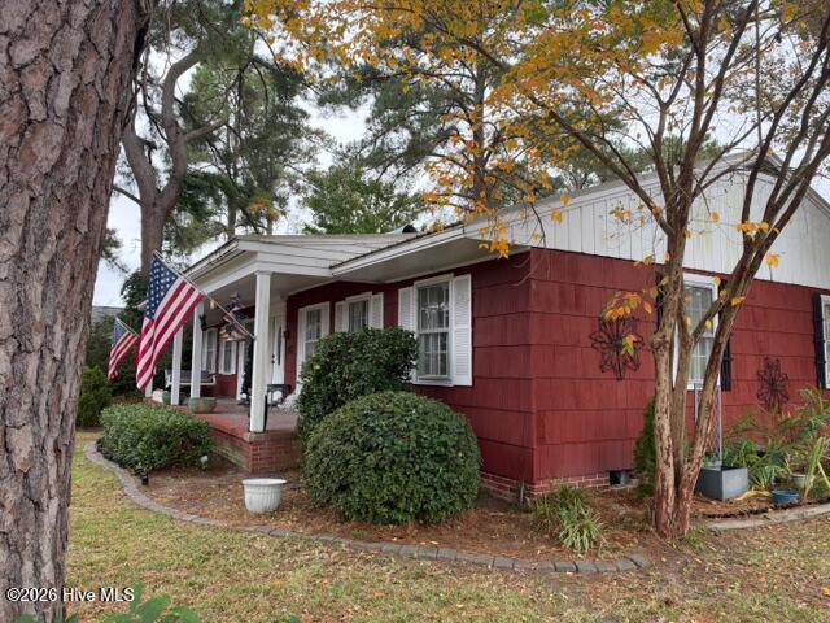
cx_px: 415
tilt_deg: +6.1
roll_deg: -0.8
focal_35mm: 24
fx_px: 575
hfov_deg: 71.6
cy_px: 312
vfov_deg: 56.8
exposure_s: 1/411
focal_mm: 6.93
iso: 80
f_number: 1.8
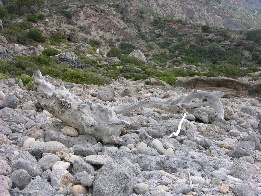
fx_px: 377
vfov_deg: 29.1
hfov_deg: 38.2
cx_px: 130
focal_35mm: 50
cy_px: 98
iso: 50
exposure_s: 1/175
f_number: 5.4
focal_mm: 12.7
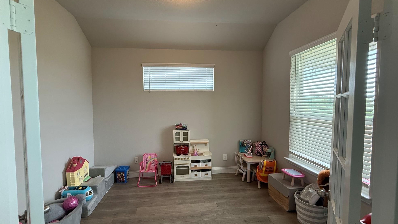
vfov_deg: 67.1
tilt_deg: -2.2
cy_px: 112
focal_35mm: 16
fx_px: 169
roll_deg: +0.3
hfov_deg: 99.3
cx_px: 191
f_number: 2.2
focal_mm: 2.22
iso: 400
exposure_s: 1/120
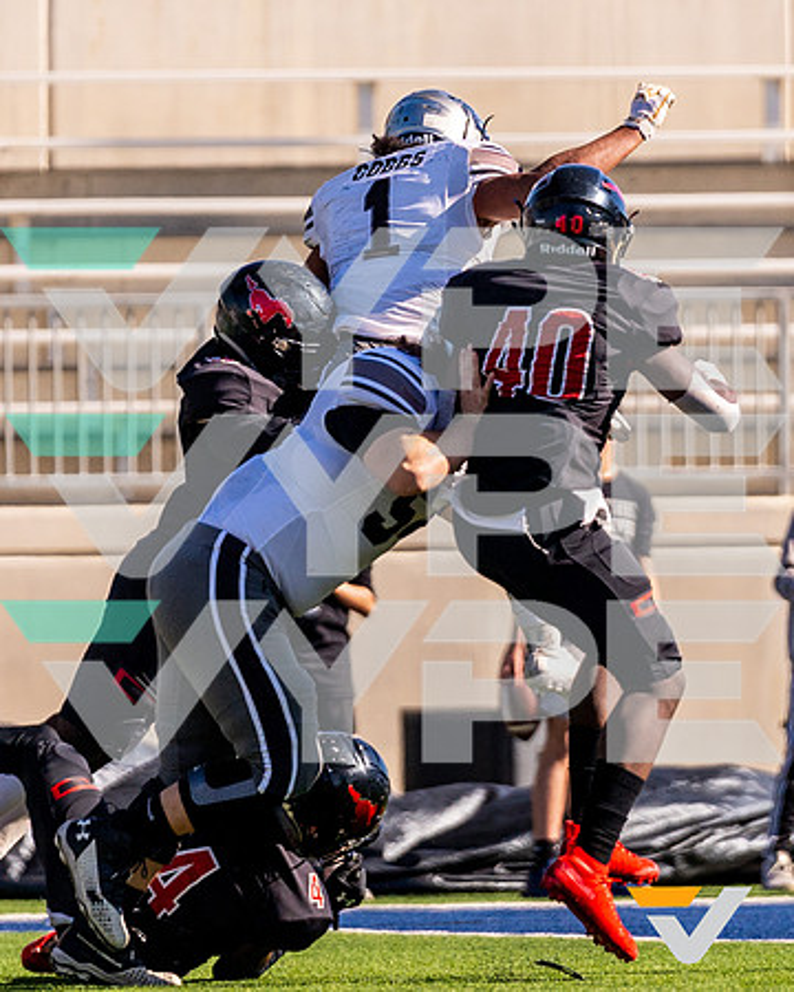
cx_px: 536
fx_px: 16423
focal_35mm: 559
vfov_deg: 3.5
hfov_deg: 2.8
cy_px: 426
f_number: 2.8
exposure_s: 1/3200
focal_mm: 200
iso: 400
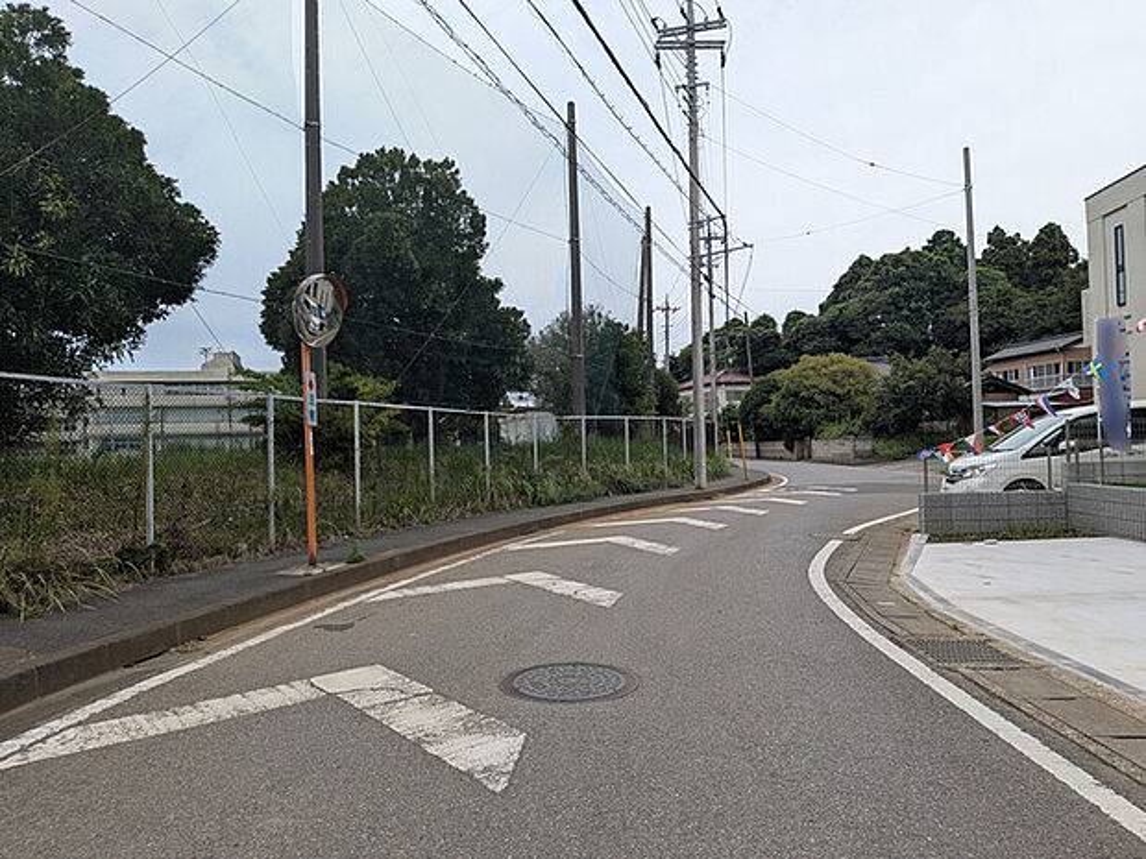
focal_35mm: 24
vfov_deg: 56.8
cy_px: 430
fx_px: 795
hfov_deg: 71.6
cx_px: 573
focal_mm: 4.53
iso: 28
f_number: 1.7
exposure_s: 1/816
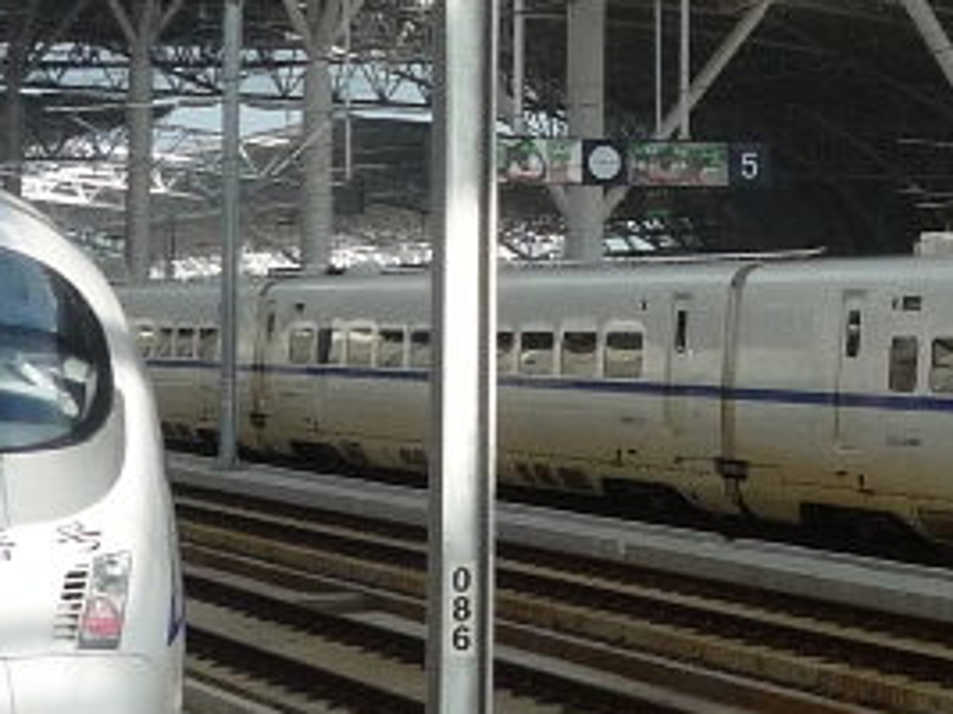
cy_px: 120
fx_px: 3385
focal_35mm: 123
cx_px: 1165
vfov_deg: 12.0
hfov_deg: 15.4
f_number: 3.5
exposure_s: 1/500
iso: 100
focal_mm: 4.4
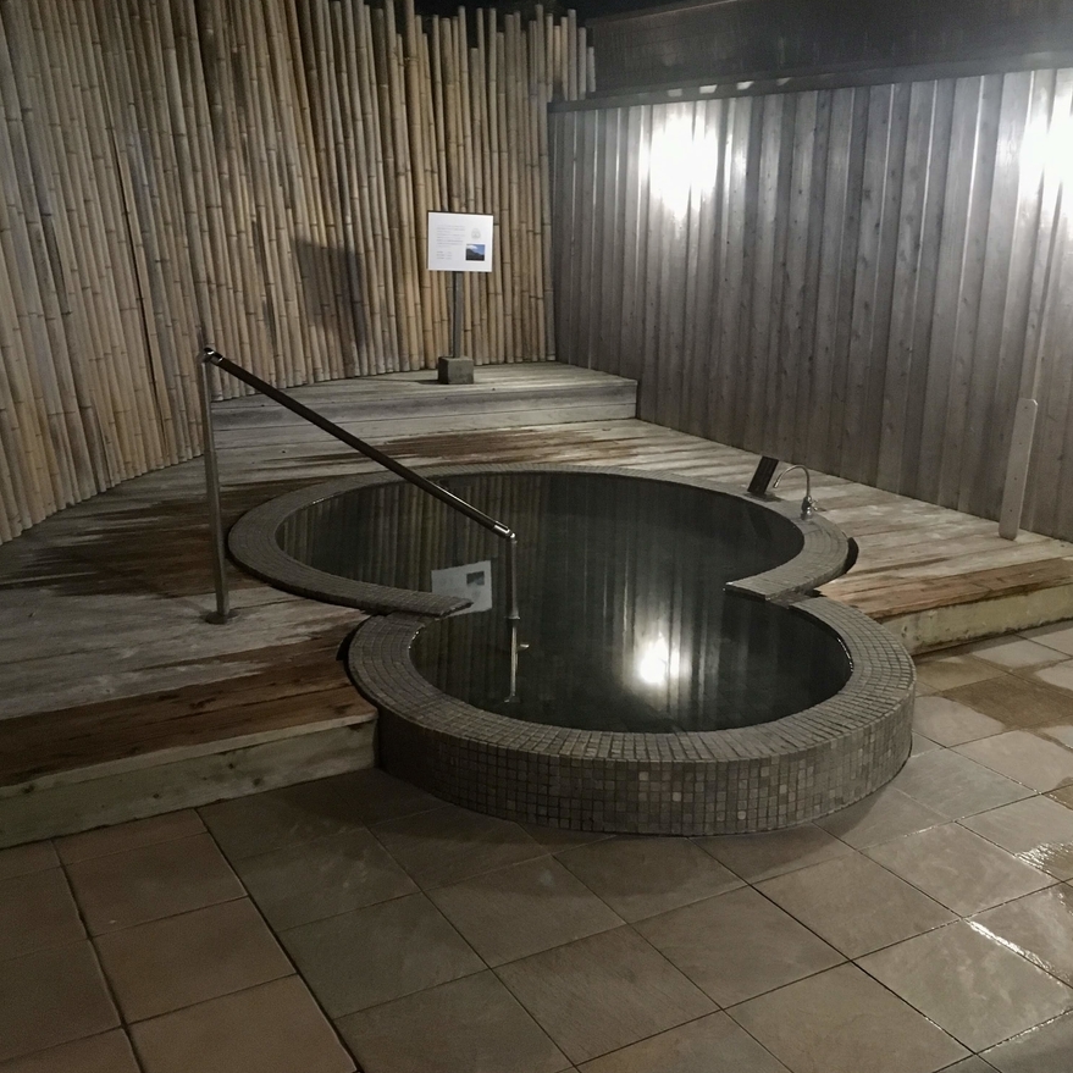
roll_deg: -1.2
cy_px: 540
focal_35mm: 35
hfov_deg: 47.1
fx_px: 1227
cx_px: 603
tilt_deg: -16.1
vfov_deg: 47.2
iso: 400
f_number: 2.2
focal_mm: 4.15
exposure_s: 1/15
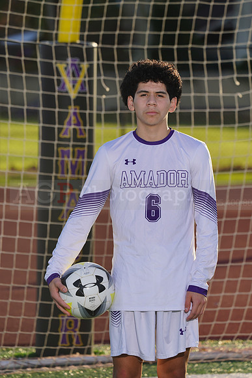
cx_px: 126
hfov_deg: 4.3
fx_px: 3368
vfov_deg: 6.4
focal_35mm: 321
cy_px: 189
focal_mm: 321
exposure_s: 1/200
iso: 100
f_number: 9
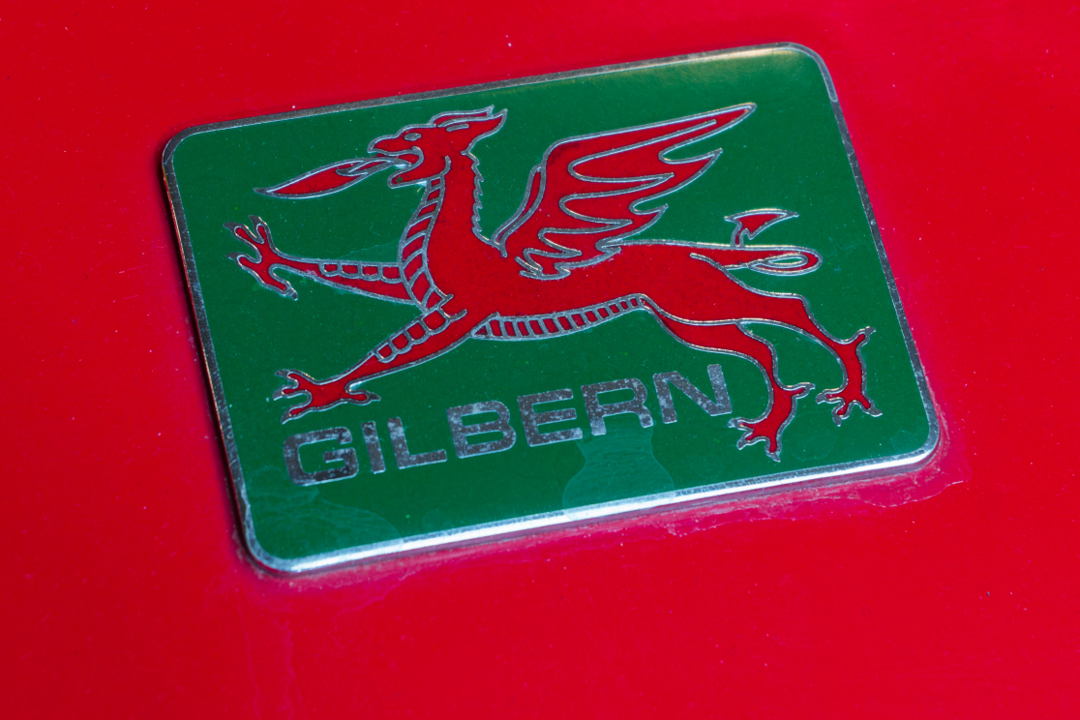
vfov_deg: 11.3
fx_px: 3630
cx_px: 499
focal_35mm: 121
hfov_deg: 16.9
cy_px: 183
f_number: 6.3
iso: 720
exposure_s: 1/80
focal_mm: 50
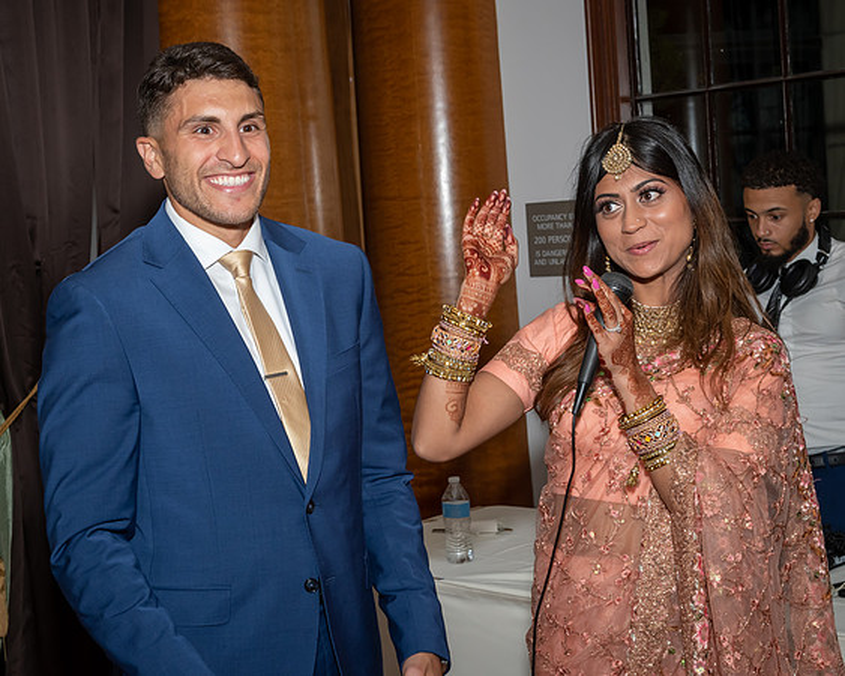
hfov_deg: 29.6
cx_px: 448
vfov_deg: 23.8
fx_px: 1600
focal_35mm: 64
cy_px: 332
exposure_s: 1/250
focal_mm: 34
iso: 500
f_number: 7.1
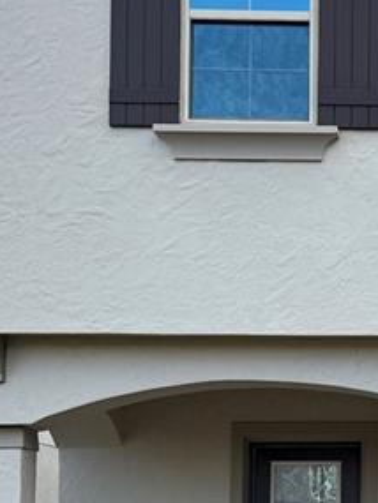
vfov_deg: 19.2
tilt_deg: +5.1
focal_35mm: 101
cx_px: 509
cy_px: 420
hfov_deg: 14.0
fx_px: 1469
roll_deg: -0.3
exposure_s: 1/1493
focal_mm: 6.76
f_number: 1.78
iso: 100
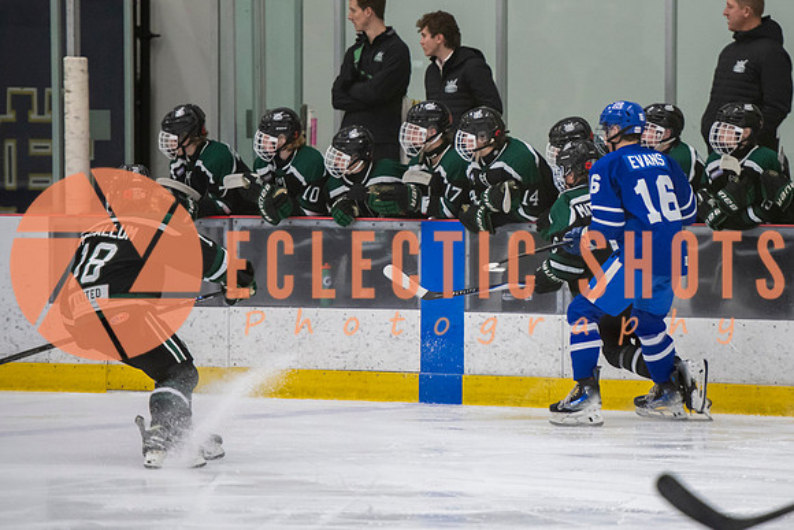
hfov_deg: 7.5
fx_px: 6081
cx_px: 569
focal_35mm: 276
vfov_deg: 5.0
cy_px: 199
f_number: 3.2
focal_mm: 185
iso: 2000
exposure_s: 1/640
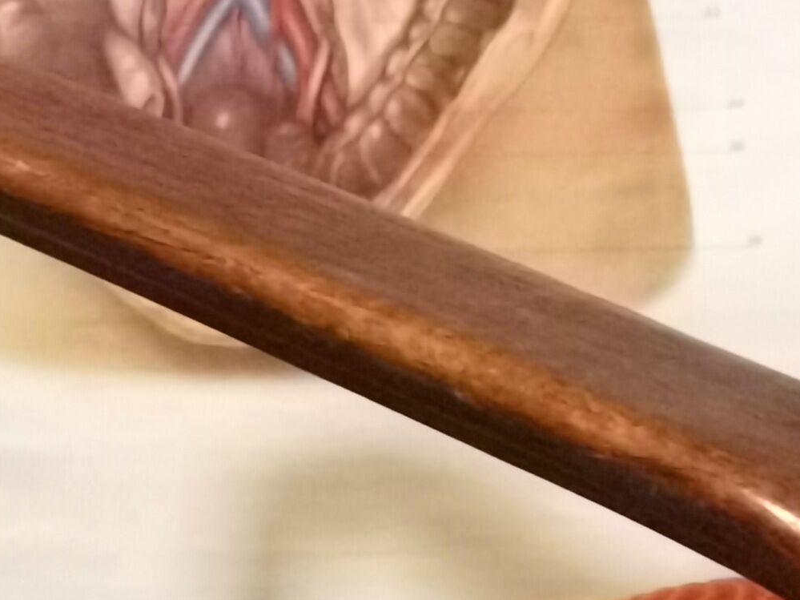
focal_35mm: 201
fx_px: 4645
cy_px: 1101
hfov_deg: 9.8
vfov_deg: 7.2
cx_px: 633
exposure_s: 1/100
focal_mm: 6.71
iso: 2000
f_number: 1.9
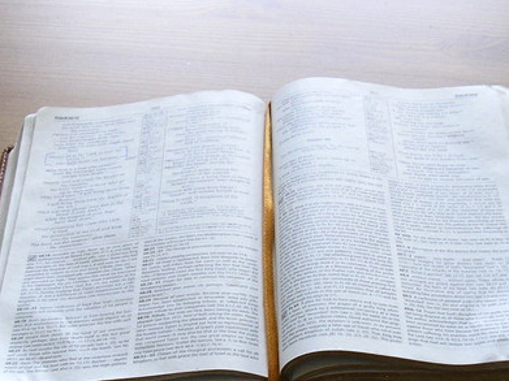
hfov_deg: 25.3
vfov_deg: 19.0
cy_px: 289
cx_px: 253
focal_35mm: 77
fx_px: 1132
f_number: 3.2
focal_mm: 7.2
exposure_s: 1/25
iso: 100
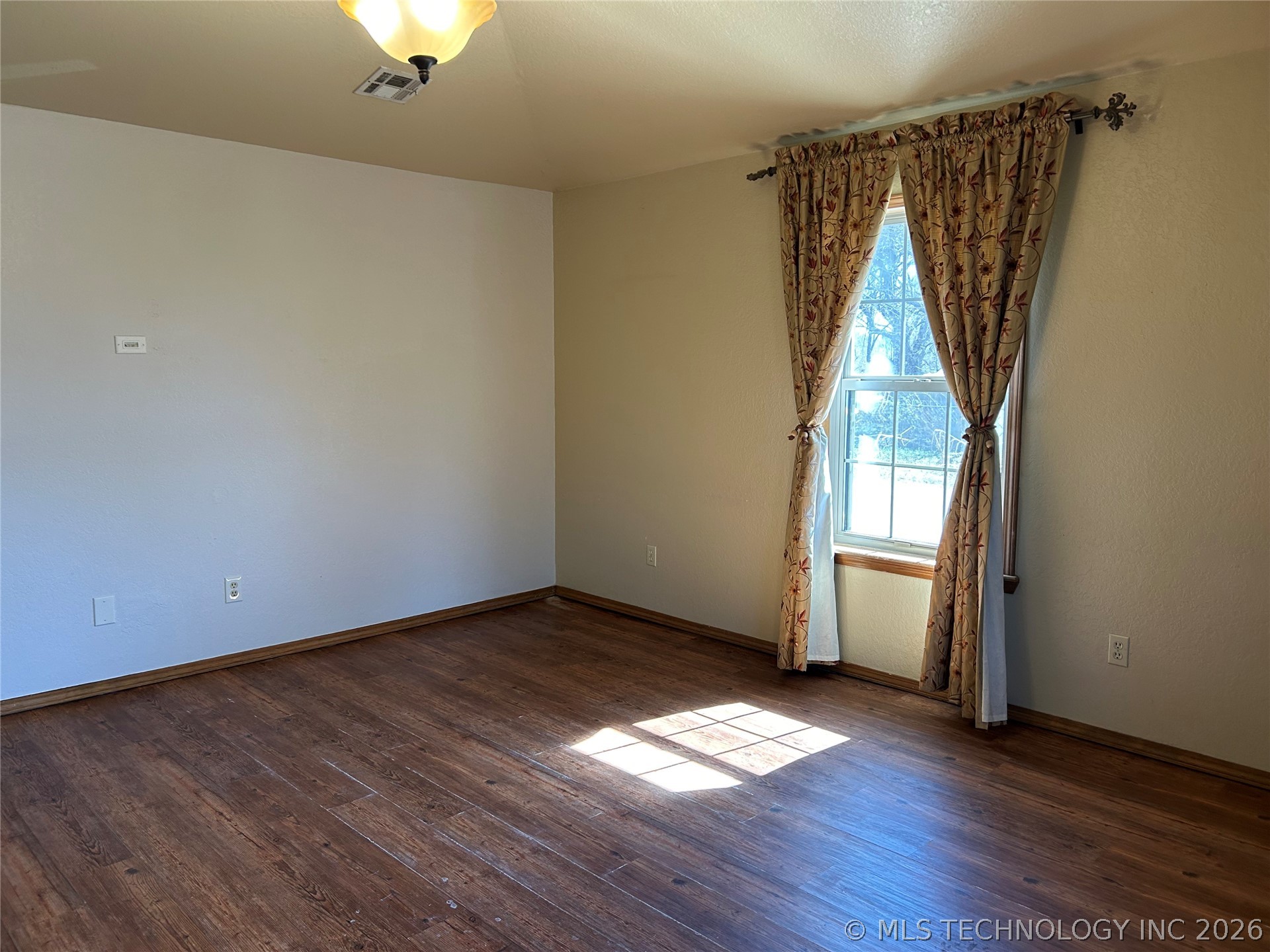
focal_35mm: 26
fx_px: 954
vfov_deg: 53.1
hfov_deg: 67.3
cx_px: 635
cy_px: 476
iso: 125
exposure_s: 1/120
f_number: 1.5
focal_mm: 5.7
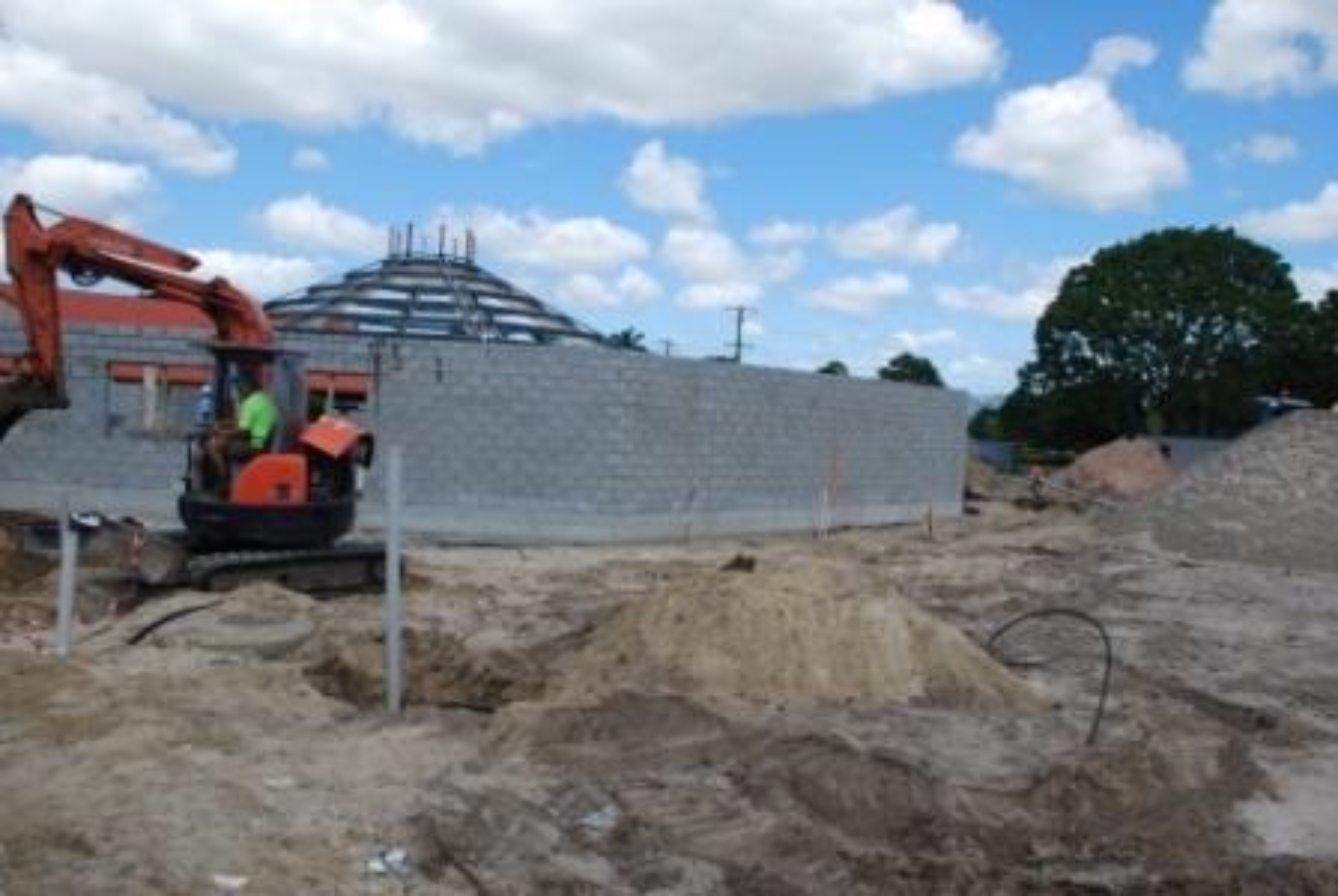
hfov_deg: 61.9
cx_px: 669
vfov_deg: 43.7
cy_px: 448
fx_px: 1116
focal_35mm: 30
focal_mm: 20
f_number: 7.1
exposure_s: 1/200
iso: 100
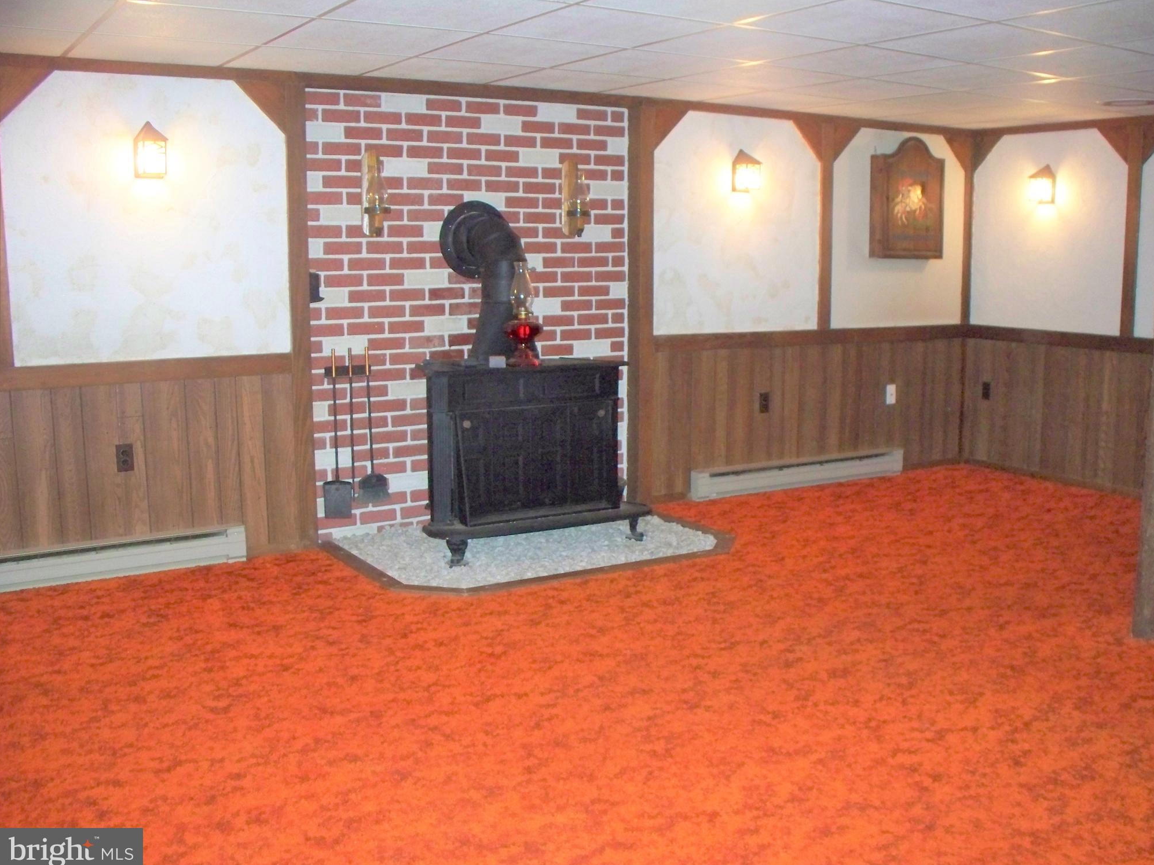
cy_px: 431
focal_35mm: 37
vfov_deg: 38.7
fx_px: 1233
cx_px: 591
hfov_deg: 50.1
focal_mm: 7.54
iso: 400
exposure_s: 1/30
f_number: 2.8
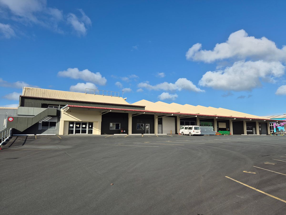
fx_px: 190
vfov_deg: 58.9
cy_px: 108
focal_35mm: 23
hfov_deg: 73.9
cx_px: 143
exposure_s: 1/2104
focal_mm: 5.4
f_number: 1.8
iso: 25
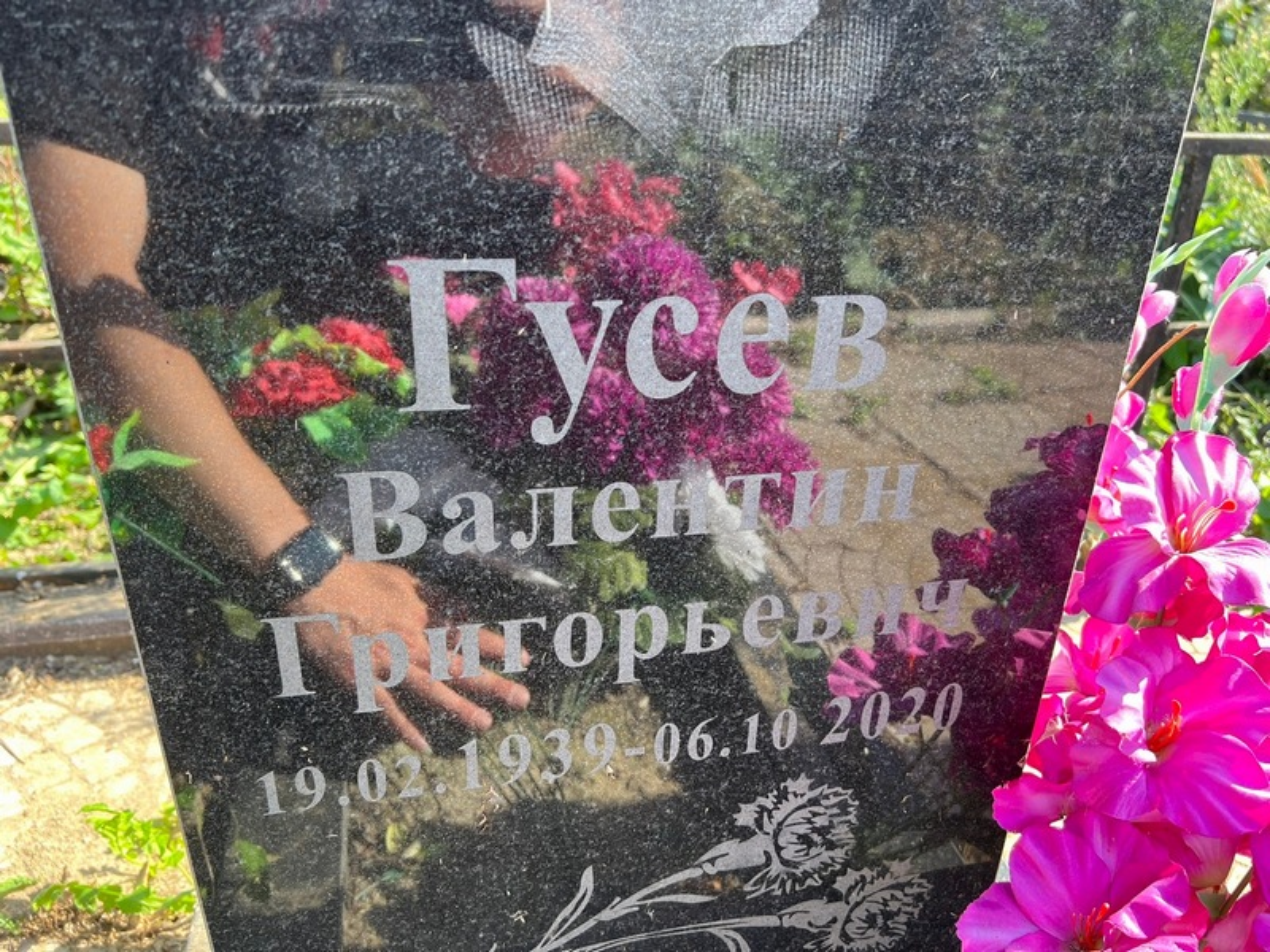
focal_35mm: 26
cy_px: 476
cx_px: 635
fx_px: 954
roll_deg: -1.6
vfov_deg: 53.1
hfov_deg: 67.3
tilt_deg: -26.9
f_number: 1.5
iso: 50
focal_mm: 5.7
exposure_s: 1/272
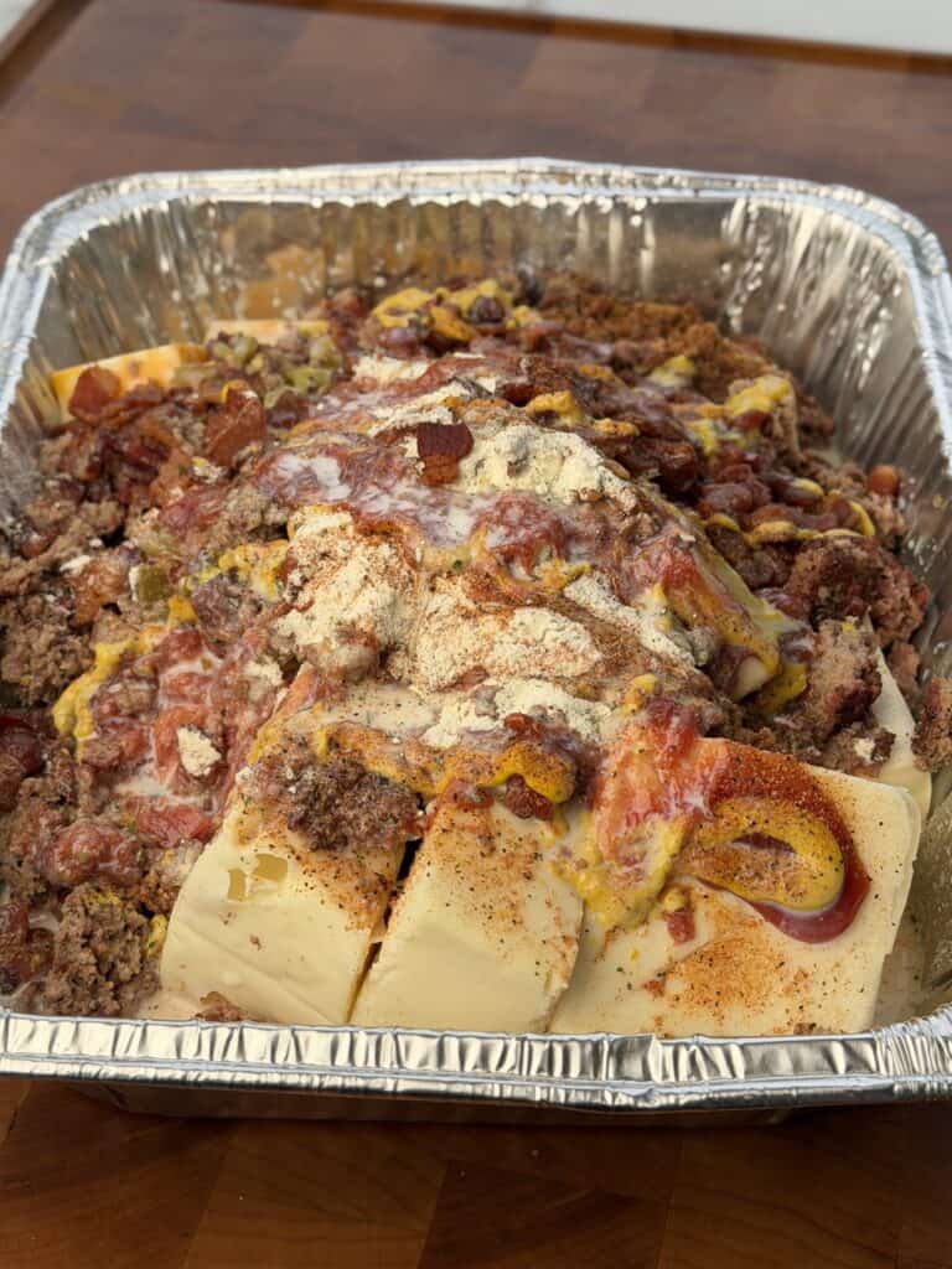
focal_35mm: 48
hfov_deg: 30.3
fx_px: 1760
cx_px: 476
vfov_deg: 39.7
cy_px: 634
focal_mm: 6.76
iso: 64
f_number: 1.78
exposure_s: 1/398
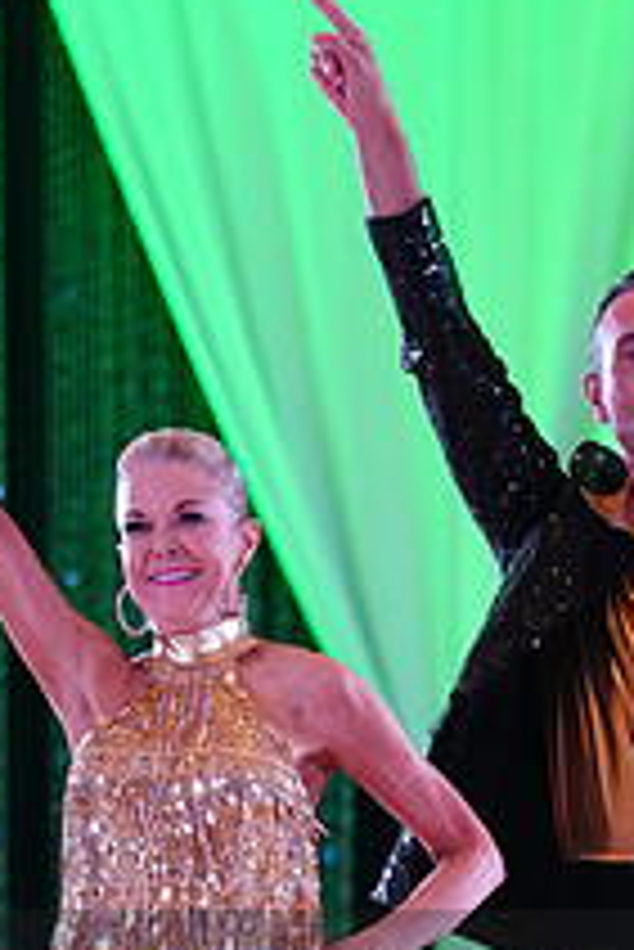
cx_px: 443
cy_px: 1063
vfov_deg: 7.2
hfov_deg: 4.8
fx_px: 7542
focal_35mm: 286
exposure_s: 1/400
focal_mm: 104
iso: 6400
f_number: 2.8
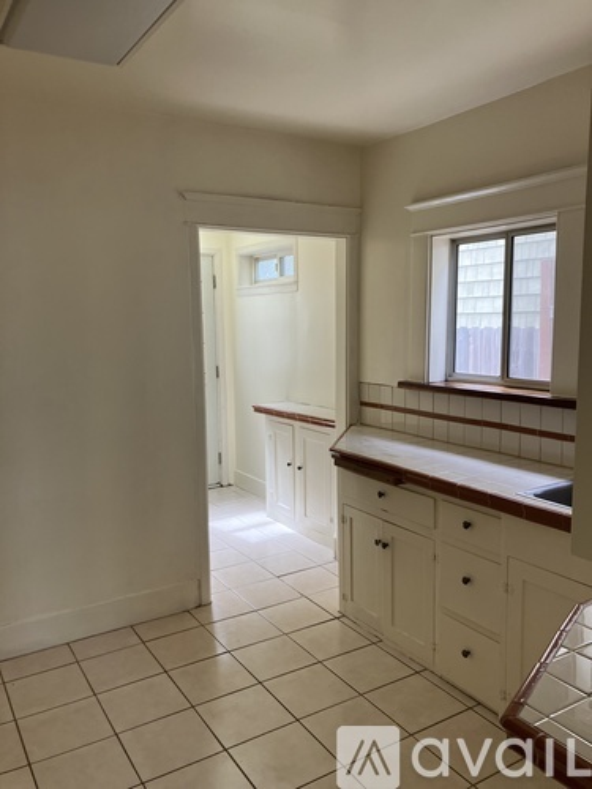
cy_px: 394
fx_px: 638
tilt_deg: -7.7
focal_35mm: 28
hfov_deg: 49.7
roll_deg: +0.7
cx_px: 296
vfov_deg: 63.4
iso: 64
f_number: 1.8
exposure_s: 1/121
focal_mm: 3.99
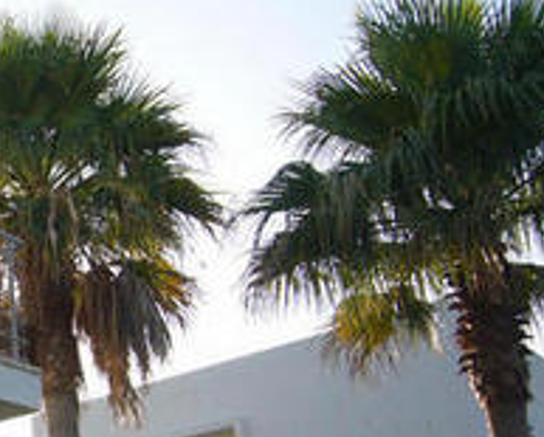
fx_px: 1209
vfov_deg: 19.9
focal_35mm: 75
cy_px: 438
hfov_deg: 23.4
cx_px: -92
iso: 80
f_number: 2.8
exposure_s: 1/400
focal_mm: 4.6
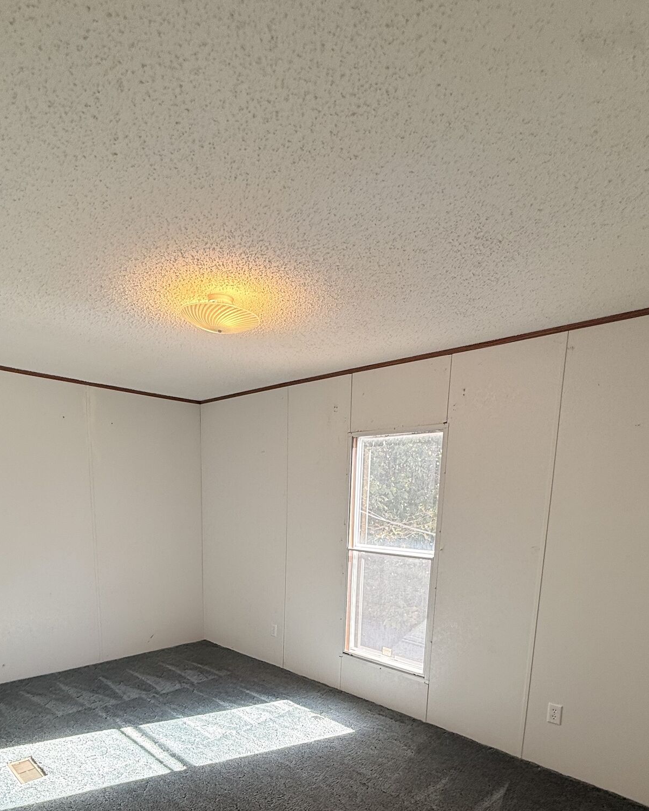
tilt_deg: -10.6
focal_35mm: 21
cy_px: 594
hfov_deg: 65.4
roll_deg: -1.9
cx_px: 292
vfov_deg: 73.0
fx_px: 504
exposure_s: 1/162
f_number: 2.2
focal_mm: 2.22
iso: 64
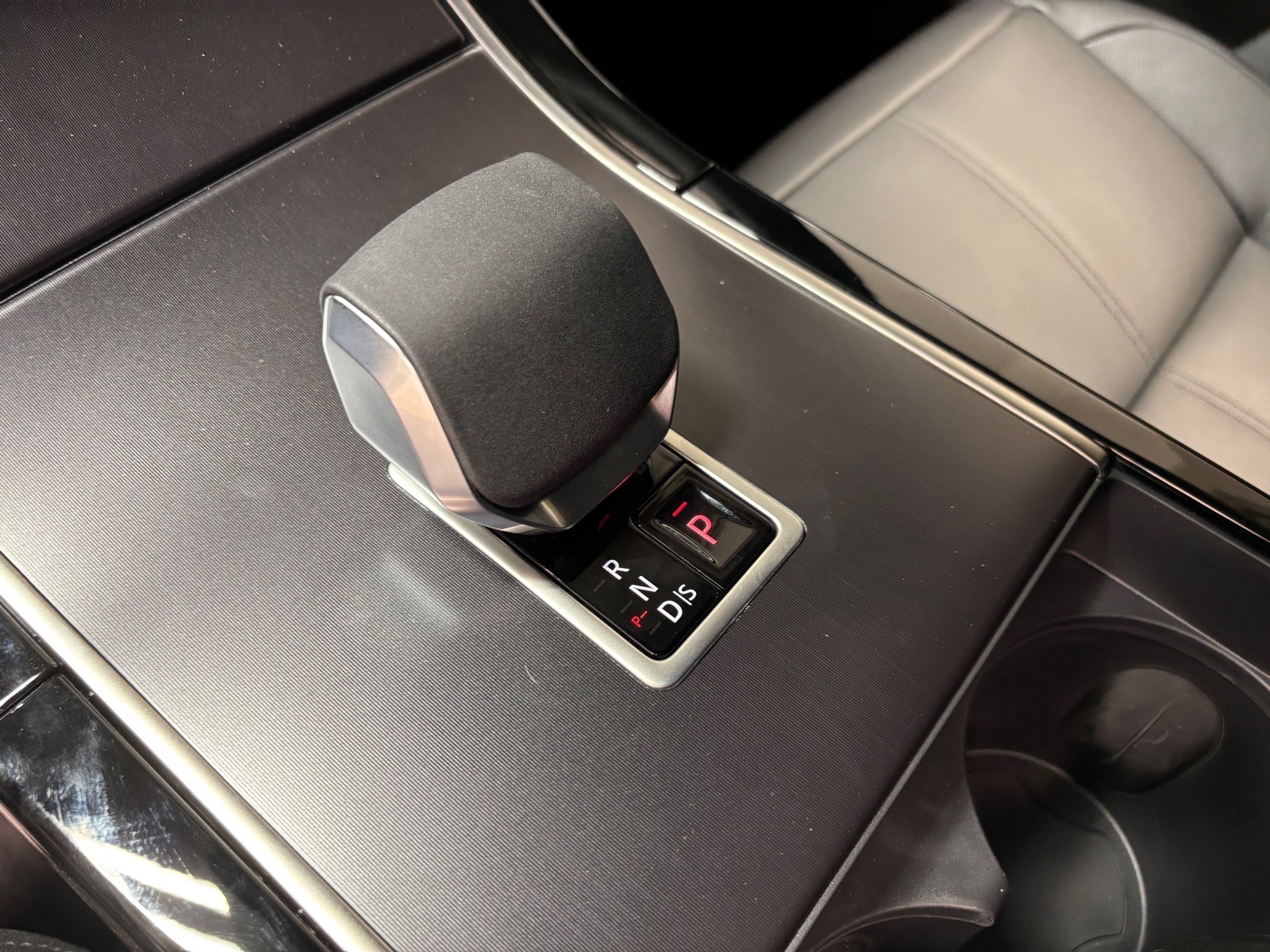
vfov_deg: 53.1
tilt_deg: -53.2
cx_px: 635
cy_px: 476
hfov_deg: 67.3
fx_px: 954
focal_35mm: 26
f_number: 1.6
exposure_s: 1/56
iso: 200
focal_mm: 5.96
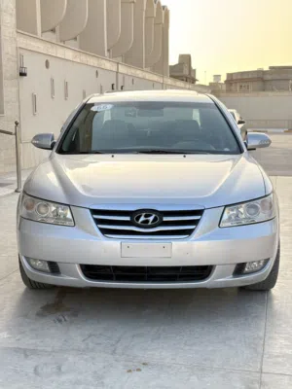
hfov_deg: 28.0
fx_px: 585
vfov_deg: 36.8
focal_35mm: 52
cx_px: 146
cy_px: 194
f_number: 1.6
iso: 50
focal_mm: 5.96
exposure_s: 1/557
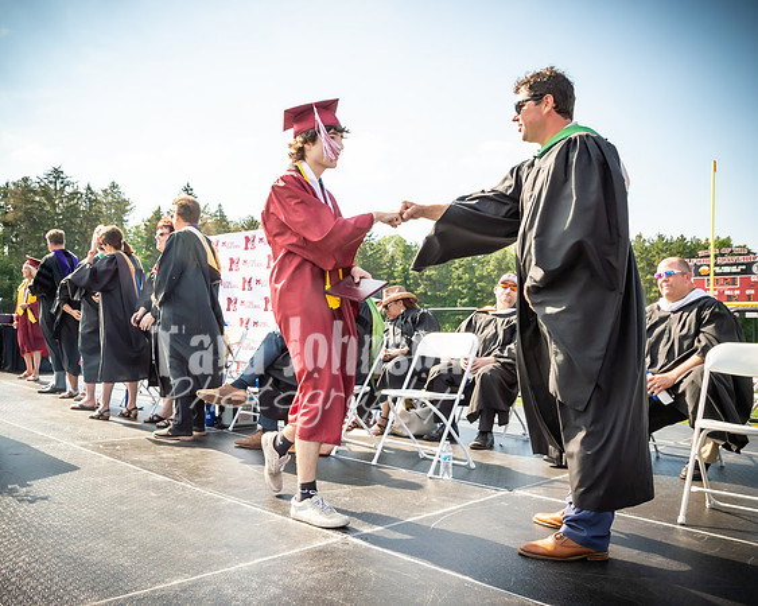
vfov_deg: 50.3
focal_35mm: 29
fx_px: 645
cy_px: 303
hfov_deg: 60.3
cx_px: 302
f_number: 7.1
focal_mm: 17
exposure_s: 1/500
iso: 200
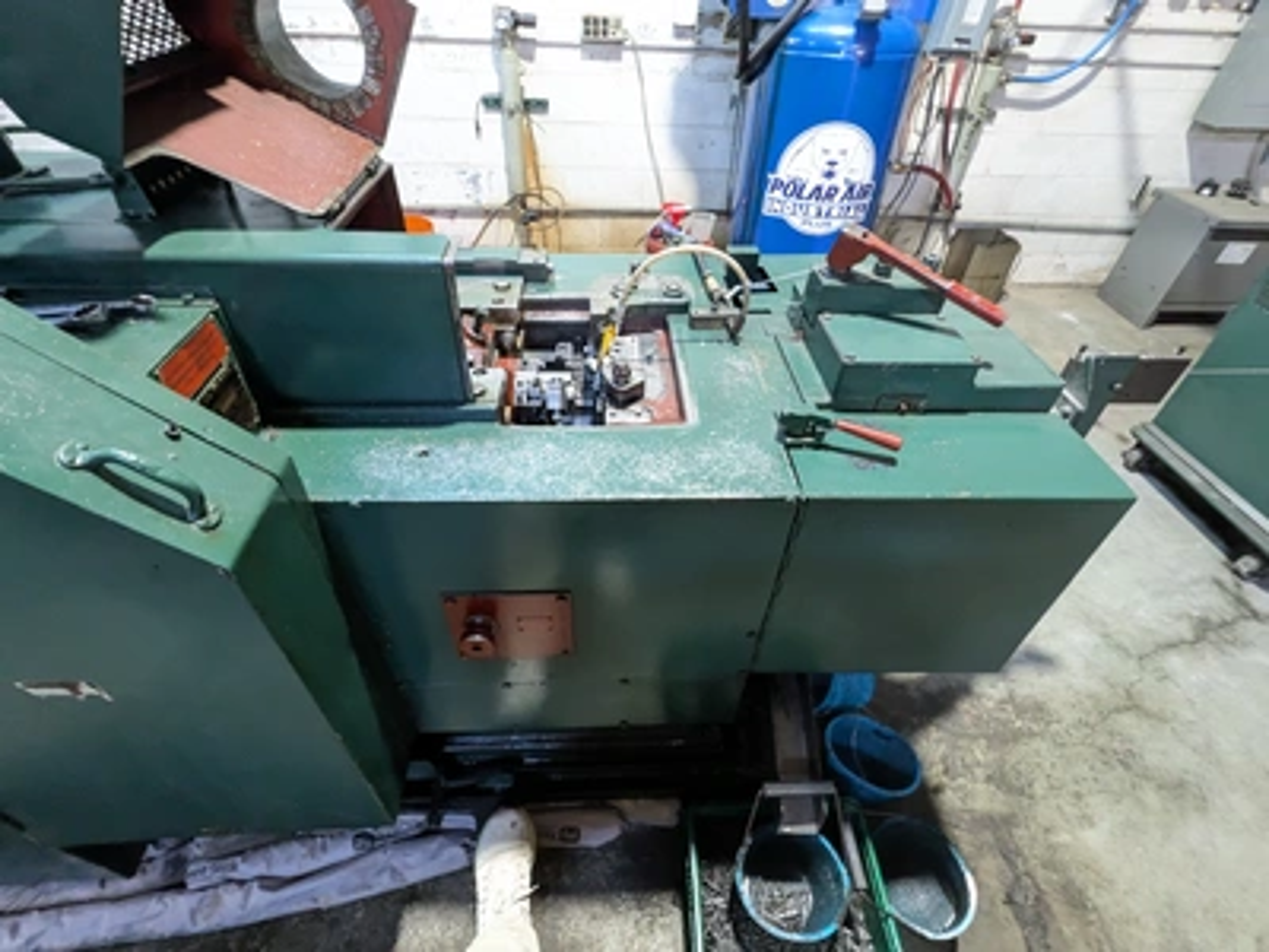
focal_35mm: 16
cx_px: 634
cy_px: 476
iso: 1336
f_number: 2.2
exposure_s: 1/30
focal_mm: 2.22
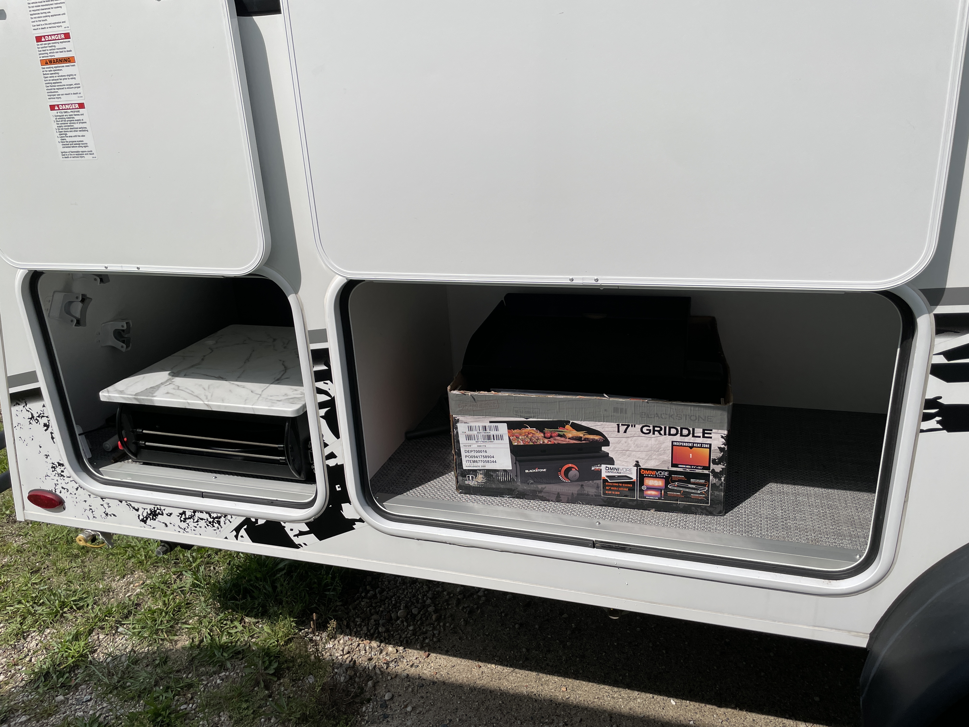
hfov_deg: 67.3
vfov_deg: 53.1
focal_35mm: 26
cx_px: 484
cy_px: 364
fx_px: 728
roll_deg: +5.1
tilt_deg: -18.9
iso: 32
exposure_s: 1/5814
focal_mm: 4.2
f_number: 1.6
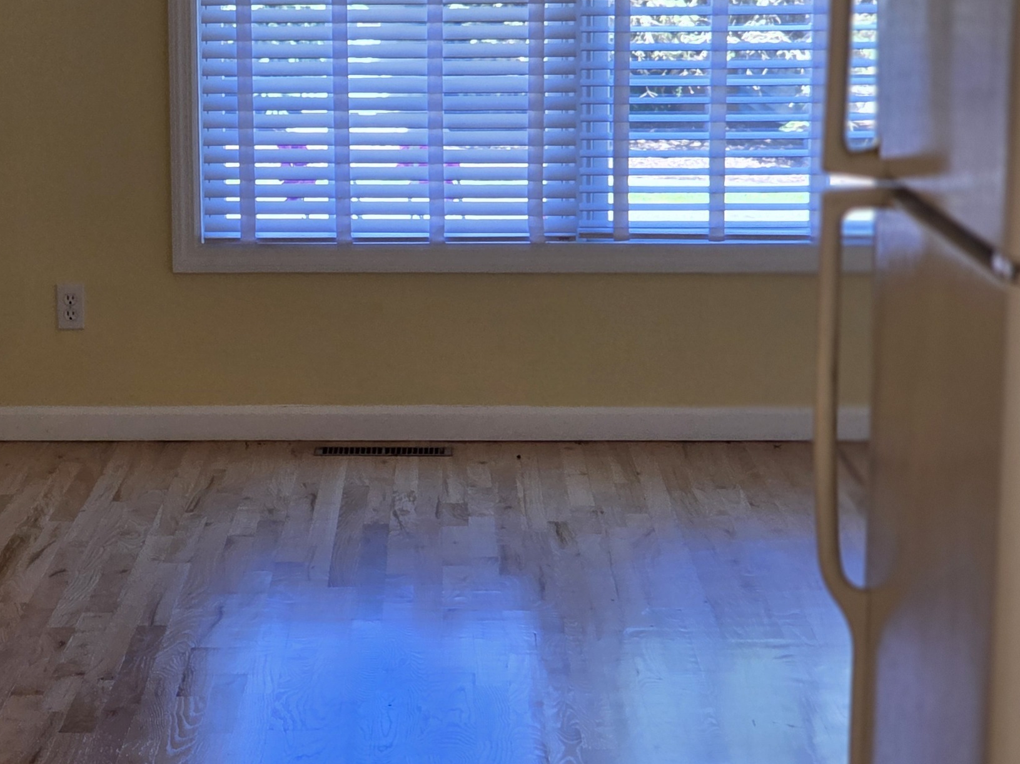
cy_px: 494
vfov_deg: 11.4
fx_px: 3830
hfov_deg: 15.0
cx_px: 134
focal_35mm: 130
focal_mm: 7
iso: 100
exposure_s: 1/120
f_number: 2.4
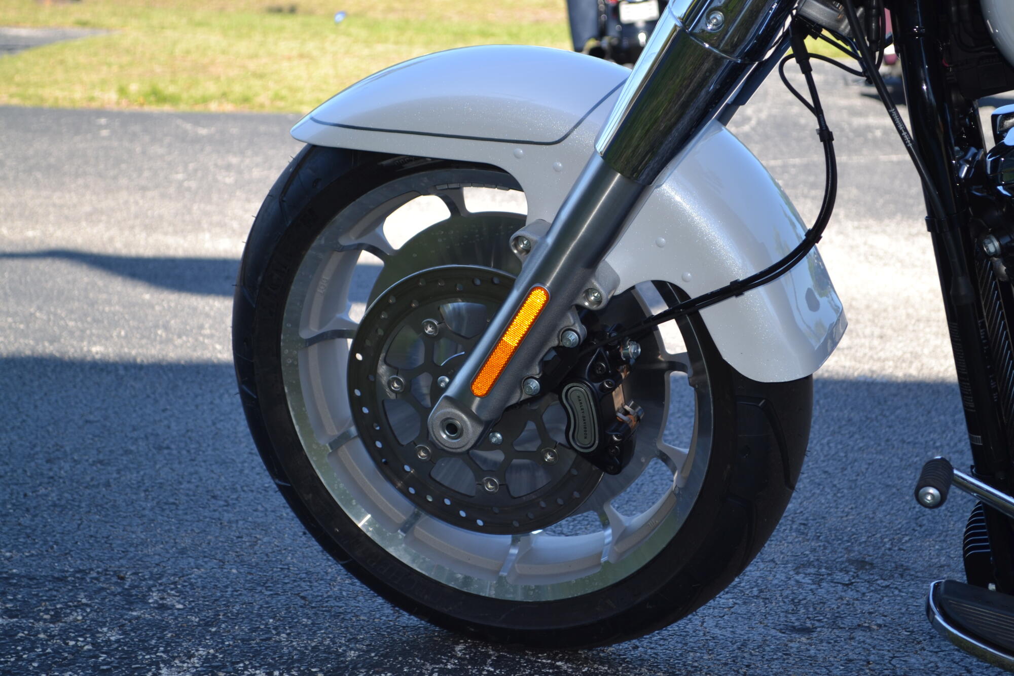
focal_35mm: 75
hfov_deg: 27.0
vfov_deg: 18.2
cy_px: 338
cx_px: 507
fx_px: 2112
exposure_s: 1/125
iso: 100
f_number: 5.6
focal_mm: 50
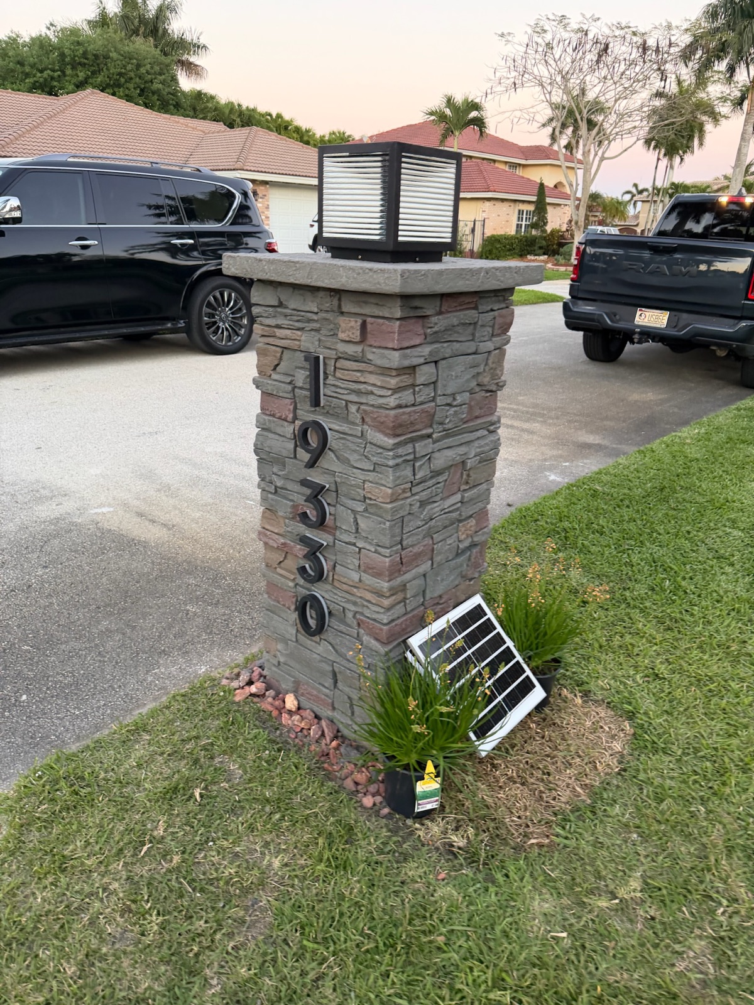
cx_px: 377
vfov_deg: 71.6
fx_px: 697
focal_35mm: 24
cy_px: 502
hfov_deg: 56.8
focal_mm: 6.76
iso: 200
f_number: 1.78
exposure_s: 1/73
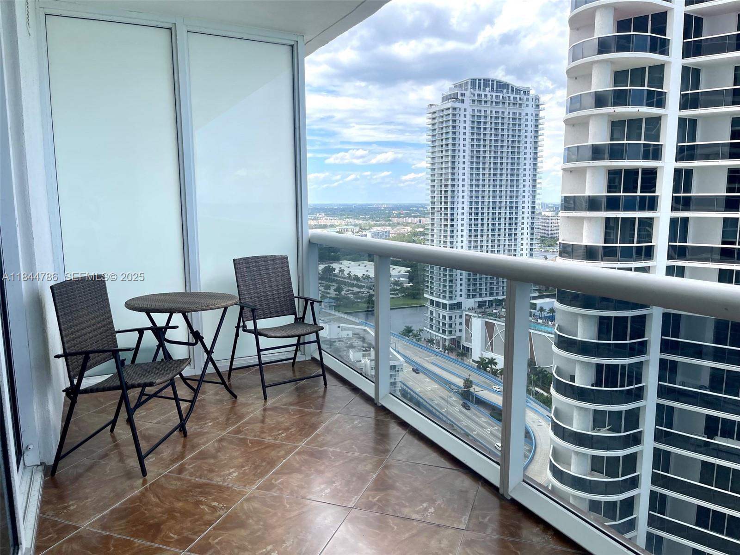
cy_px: 278
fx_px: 556
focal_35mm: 26
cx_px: 370
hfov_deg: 67.3
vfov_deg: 53.1
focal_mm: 5.1
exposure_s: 1/1597
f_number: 1.6
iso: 32
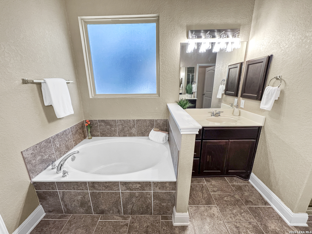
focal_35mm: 13
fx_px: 117
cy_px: 117
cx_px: 156
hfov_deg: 106.2
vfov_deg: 89.9
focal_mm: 1.57
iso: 250
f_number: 1.8
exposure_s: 1/60
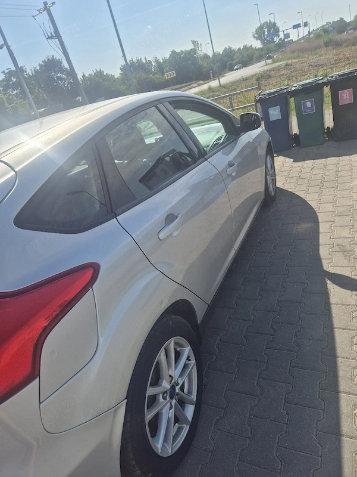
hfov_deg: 58.9
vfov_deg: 73.9
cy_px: 238
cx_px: 178
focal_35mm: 23
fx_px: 316
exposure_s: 1/3333
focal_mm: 5.4
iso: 25
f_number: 1.8
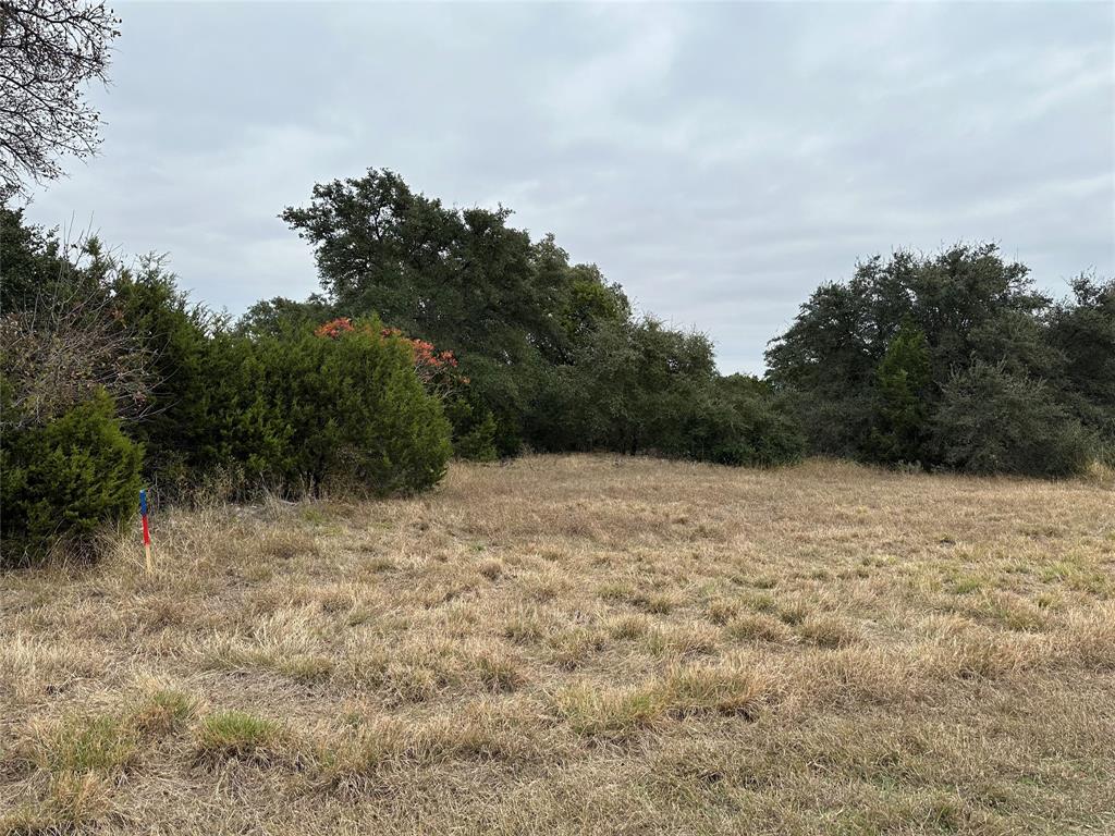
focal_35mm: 24
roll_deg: -2.6
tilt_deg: -1.9
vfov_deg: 56.8
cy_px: 418
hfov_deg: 71.6
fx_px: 773
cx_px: 558
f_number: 1.78
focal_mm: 6.86
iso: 80
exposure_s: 1/1779
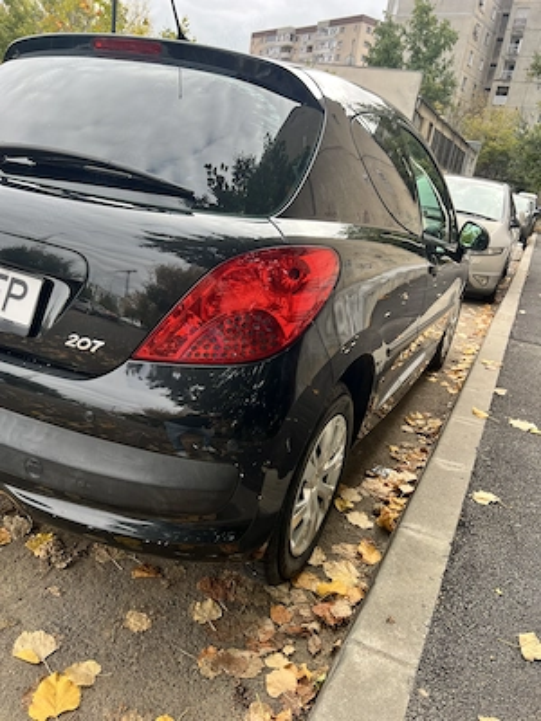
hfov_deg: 53.1
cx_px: 270
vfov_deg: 67.3
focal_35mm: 26
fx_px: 542
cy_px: 360
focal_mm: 5.7
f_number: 1.5
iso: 50
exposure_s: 1/552
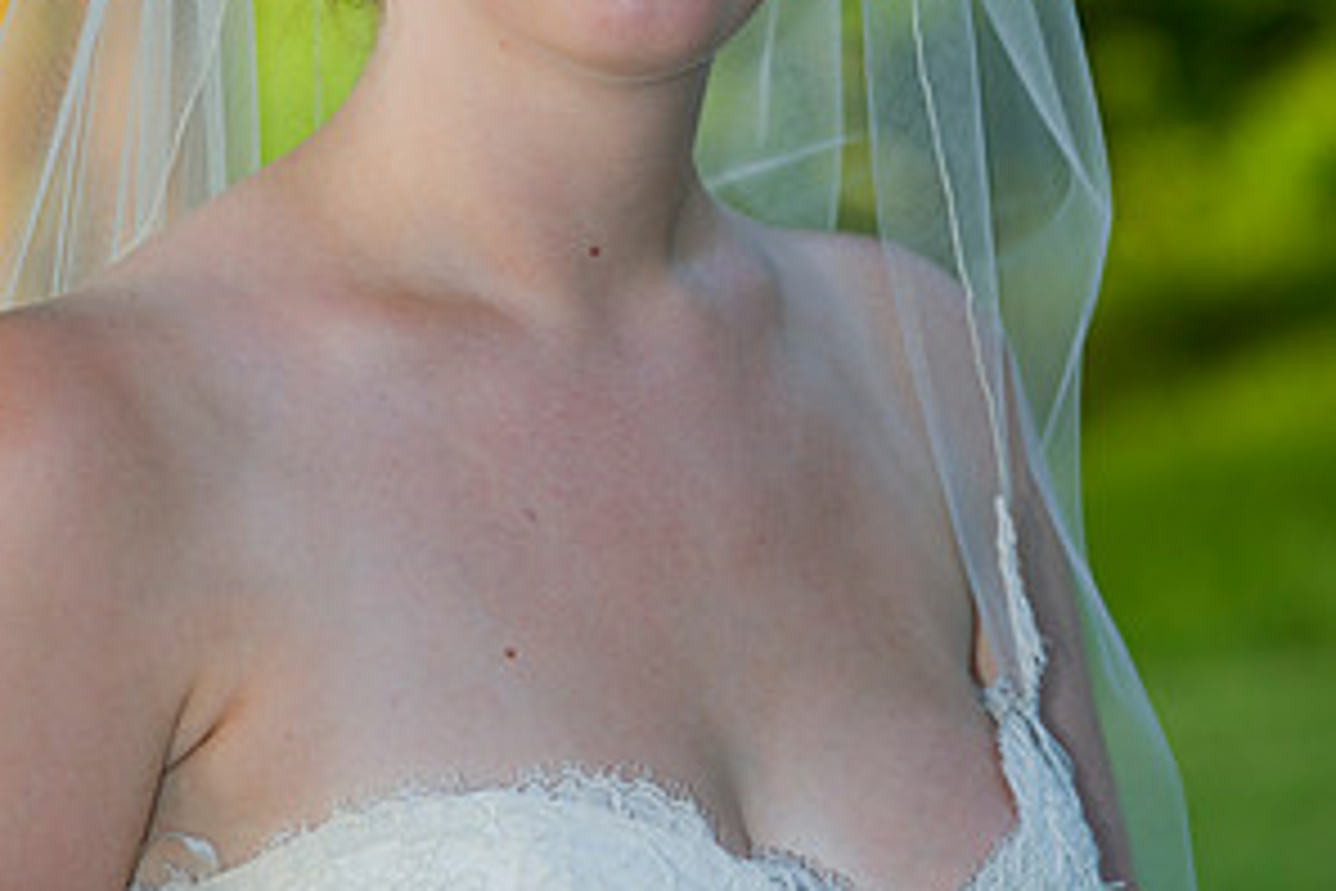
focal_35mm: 265
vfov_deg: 5.2
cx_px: 668
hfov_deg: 7.8
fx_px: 9834
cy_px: 81
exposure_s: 1/125
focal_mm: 175
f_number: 5.6
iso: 400
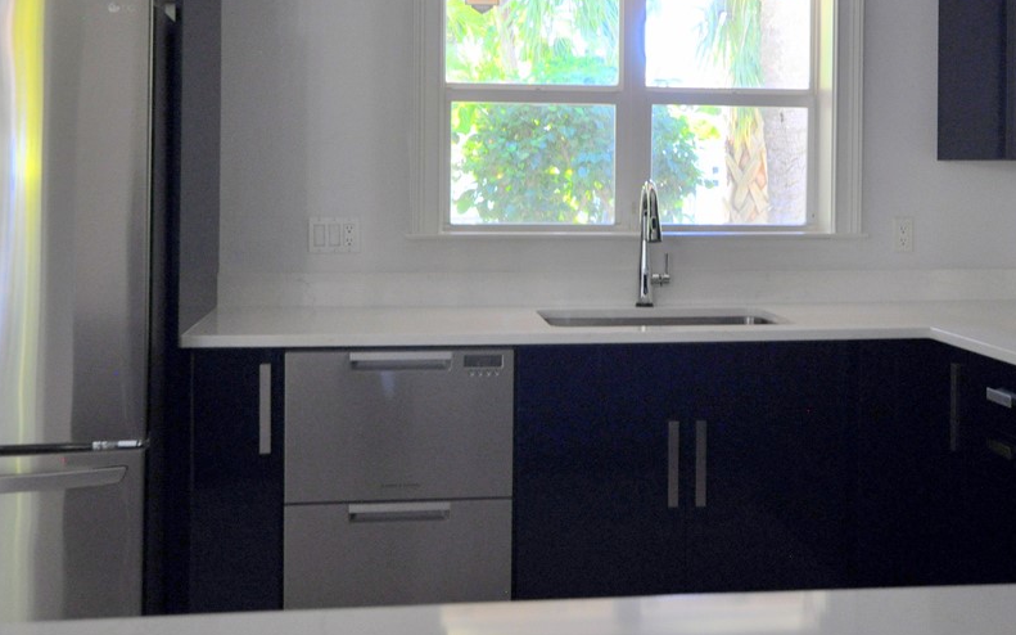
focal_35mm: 42
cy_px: 181
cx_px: 550
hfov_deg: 47.2
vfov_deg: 30.2
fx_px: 1163
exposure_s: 1/60
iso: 800
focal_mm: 20
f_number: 4
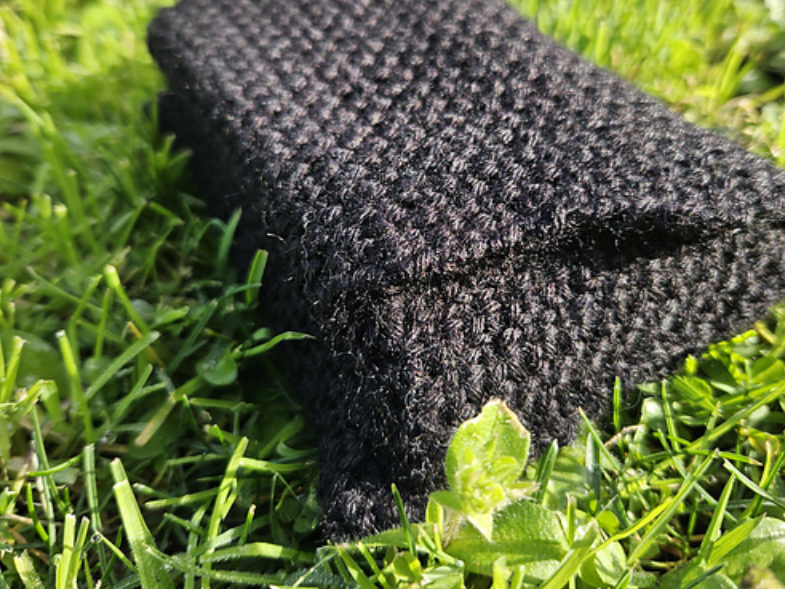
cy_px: 235
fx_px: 680
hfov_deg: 59.9
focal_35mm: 30
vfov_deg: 46.5
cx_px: 430
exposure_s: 1/415
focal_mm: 5.4
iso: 25
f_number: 1.8
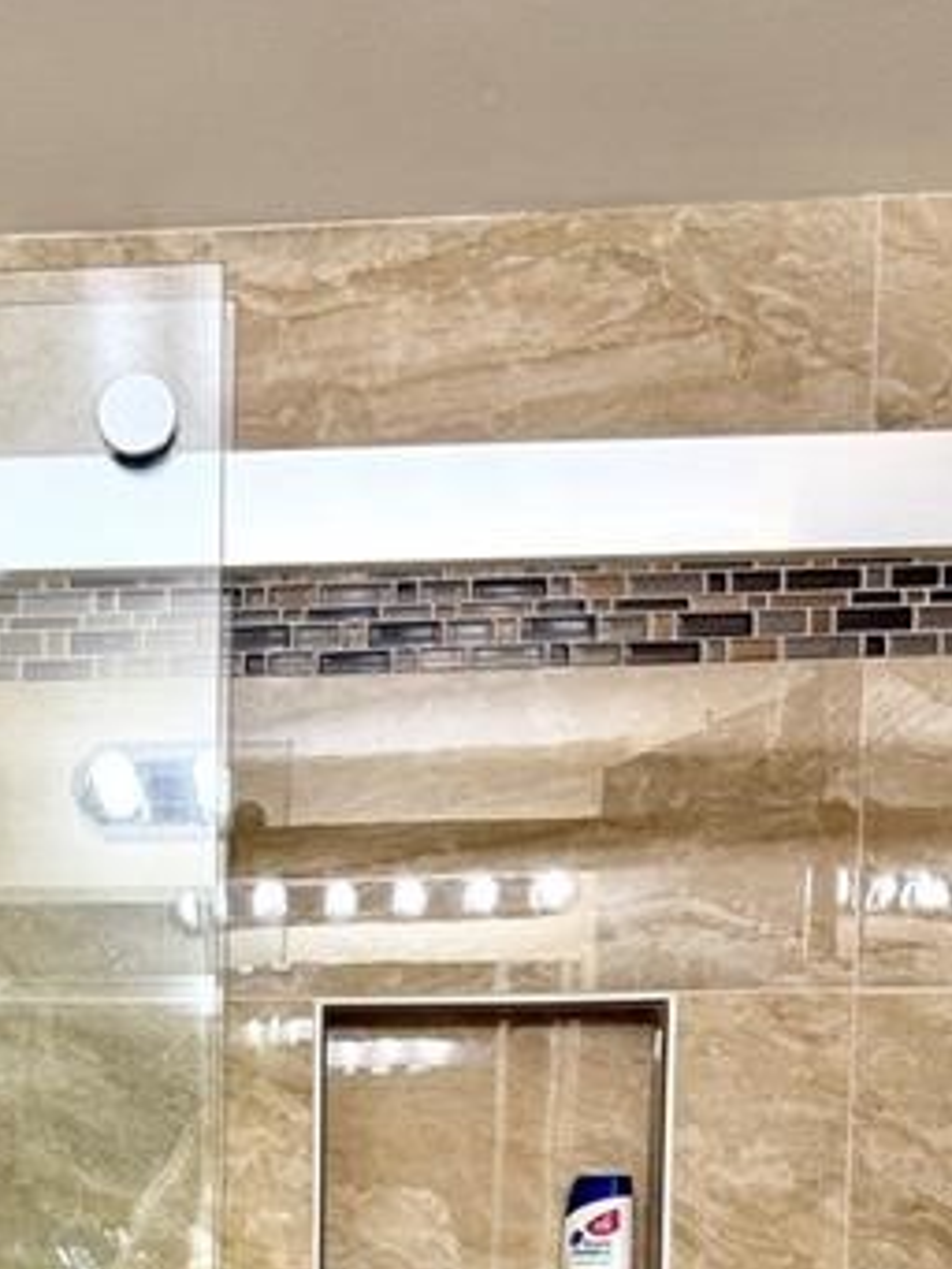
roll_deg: -0.6
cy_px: 1273
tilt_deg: -3.7
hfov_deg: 26.3
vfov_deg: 32.6
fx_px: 1979
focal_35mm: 54
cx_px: 134
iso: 125
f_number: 1.78
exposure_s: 1/120
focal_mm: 6.76
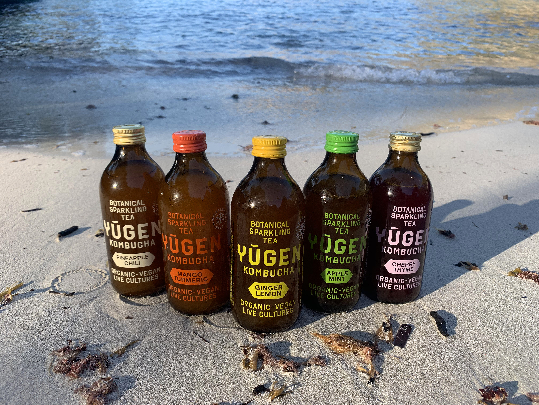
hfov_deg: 67.3
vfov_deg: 53.1
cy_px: 202
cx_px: 270
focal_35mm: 26
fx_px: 405
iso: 25
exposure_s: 1/660
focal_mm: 4.25
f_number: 1.8
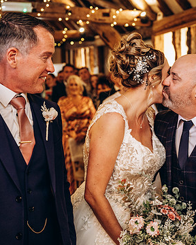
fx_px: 428
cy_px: 115
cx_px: 139
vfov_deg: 31.9
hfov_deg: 25.6
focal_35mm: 59
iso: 2000
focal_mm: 39
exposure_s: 1/100
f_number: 2.8
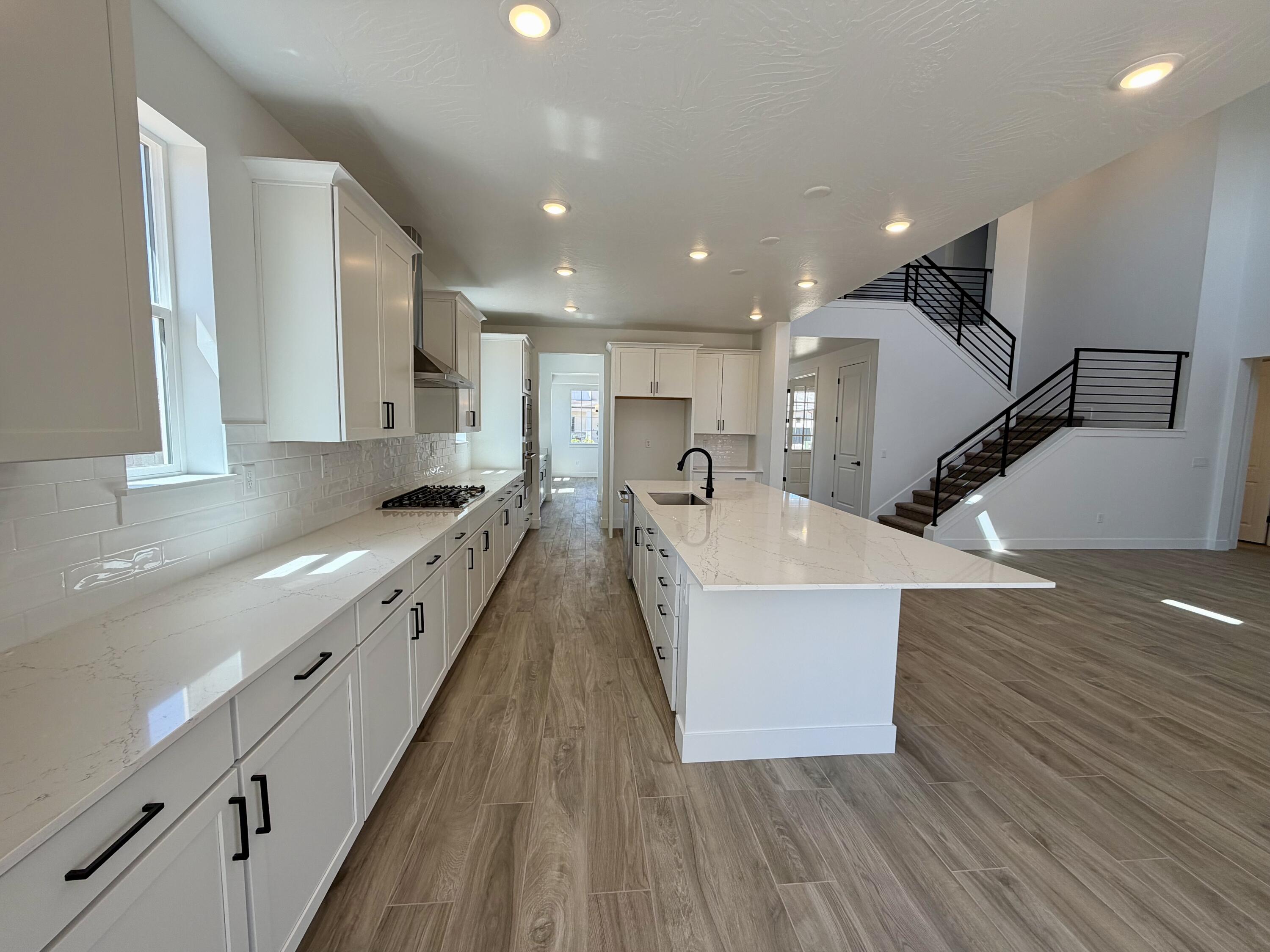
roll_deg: -0.7
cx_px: 635
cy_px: 476
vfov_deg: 85.7
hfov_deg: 102.1
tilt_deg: -6.0
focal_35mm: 14
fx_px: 514
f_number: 2.2
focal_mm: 2.22
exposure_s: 1/120
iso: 40
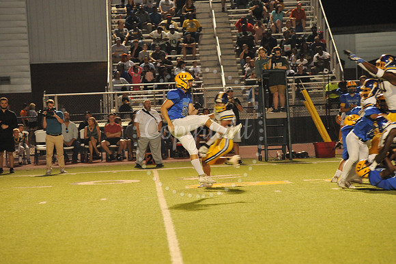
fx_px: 2199
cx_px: 198
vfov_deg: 6.9
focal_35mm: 200
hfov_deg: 10.3
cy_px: 132
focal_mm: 200
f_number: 5.6
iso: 5000
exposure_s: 1/200
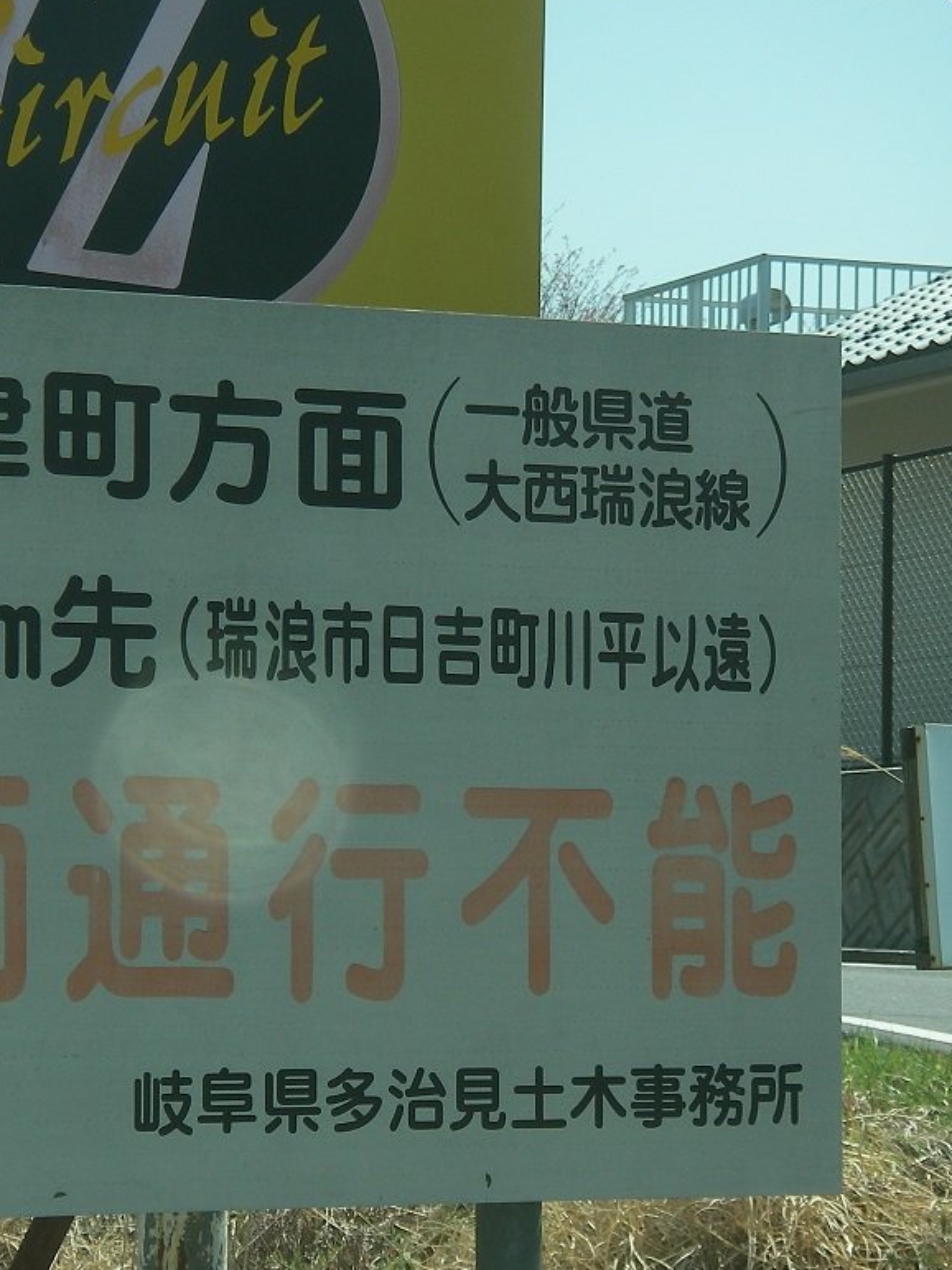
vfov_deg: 15.9
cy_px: 614
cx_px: 362
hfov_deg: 11.9
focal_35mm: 124
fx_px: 4548
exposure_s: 1/400
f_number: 3.9
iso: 64
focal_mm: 13.8
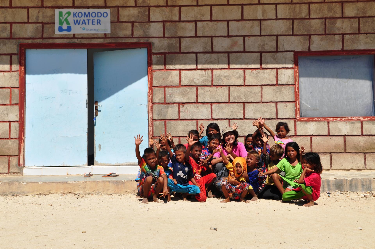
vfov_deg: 29.8
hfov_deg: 43.7
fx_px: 468
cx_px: 188
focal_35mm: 45
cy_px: 124
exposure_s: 1/800
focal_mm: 30
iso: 200
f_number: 9
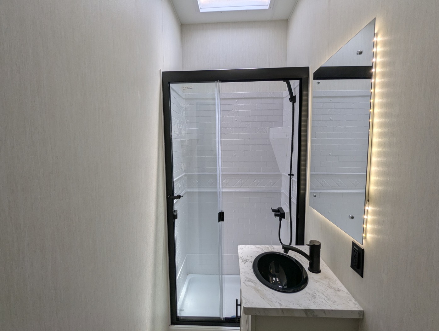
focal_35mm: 16
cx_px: 220
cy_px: 166
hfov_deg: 94.4
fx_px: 203
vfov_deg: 78.2
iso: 46
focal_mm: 2.35
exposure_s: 1/279
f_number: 2.2
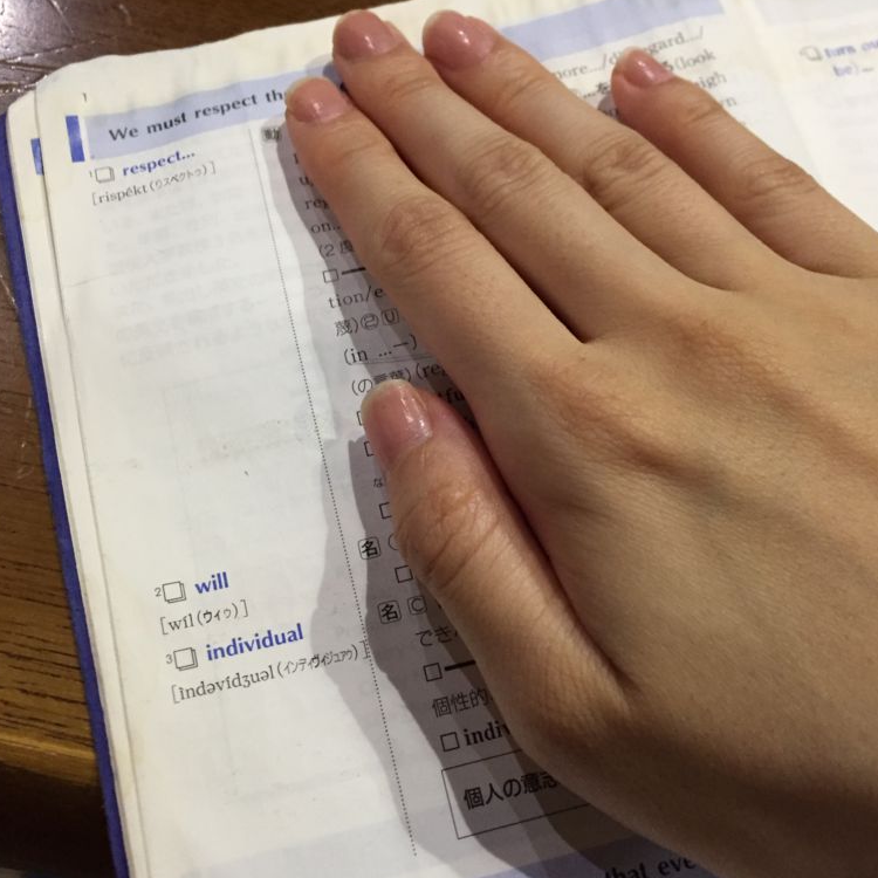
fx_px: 1004
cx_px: 418
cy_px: 438
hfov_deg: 47.2
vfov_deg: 47.2
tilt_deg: -66.1
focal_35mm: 35
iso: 200
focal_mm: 4.15
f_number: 2.2
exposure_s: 1/30
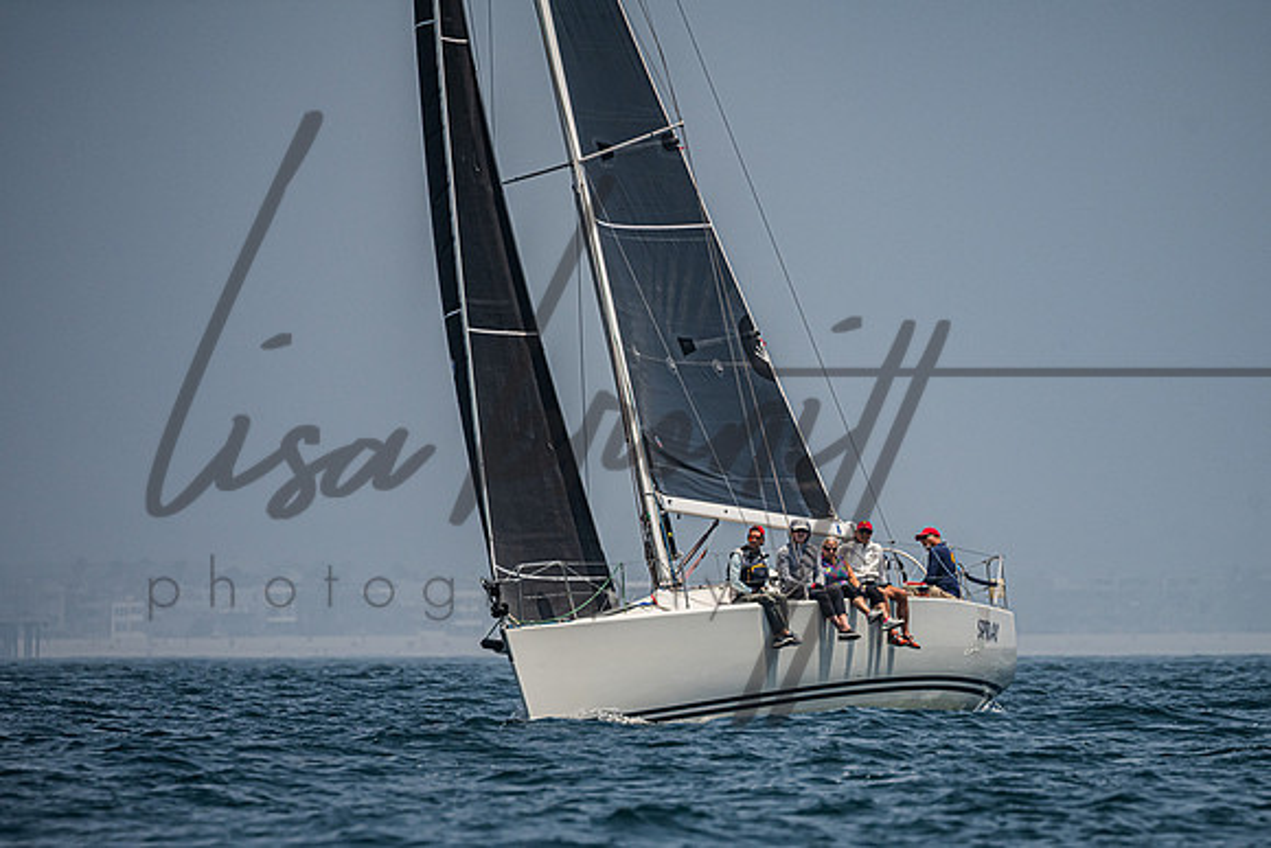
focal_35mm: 543
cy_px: 558
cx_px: 709
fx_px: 19158
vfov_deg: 2.5
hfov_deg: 3.8
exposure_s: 1/4000
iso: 400
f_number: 6.3
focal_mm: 400
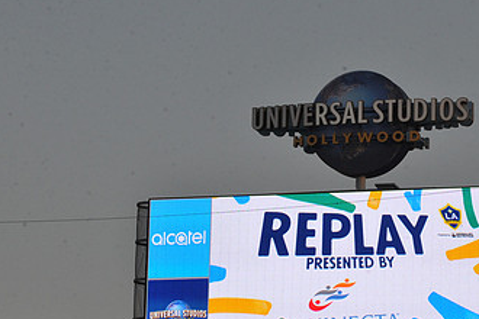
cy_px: 236
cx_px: 405
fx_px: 3273
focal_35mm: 246
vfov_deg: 5.6
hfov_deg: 8.3
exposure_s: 1/1000
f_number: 16
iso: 1600
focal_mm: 140
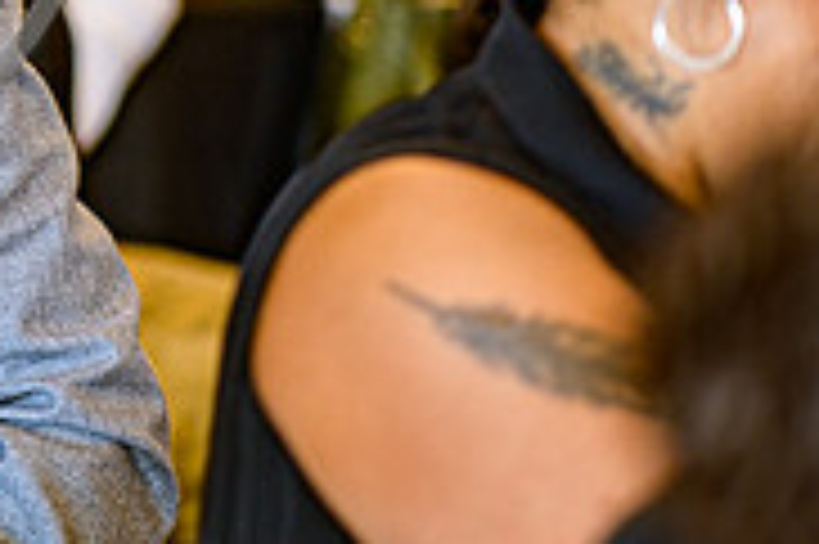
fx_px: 7614
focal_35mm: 335
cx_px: -346
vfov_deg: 4.1
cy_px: -191
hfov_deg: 6.1
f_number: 1.8
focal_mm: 105
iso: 180
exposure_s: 1/125
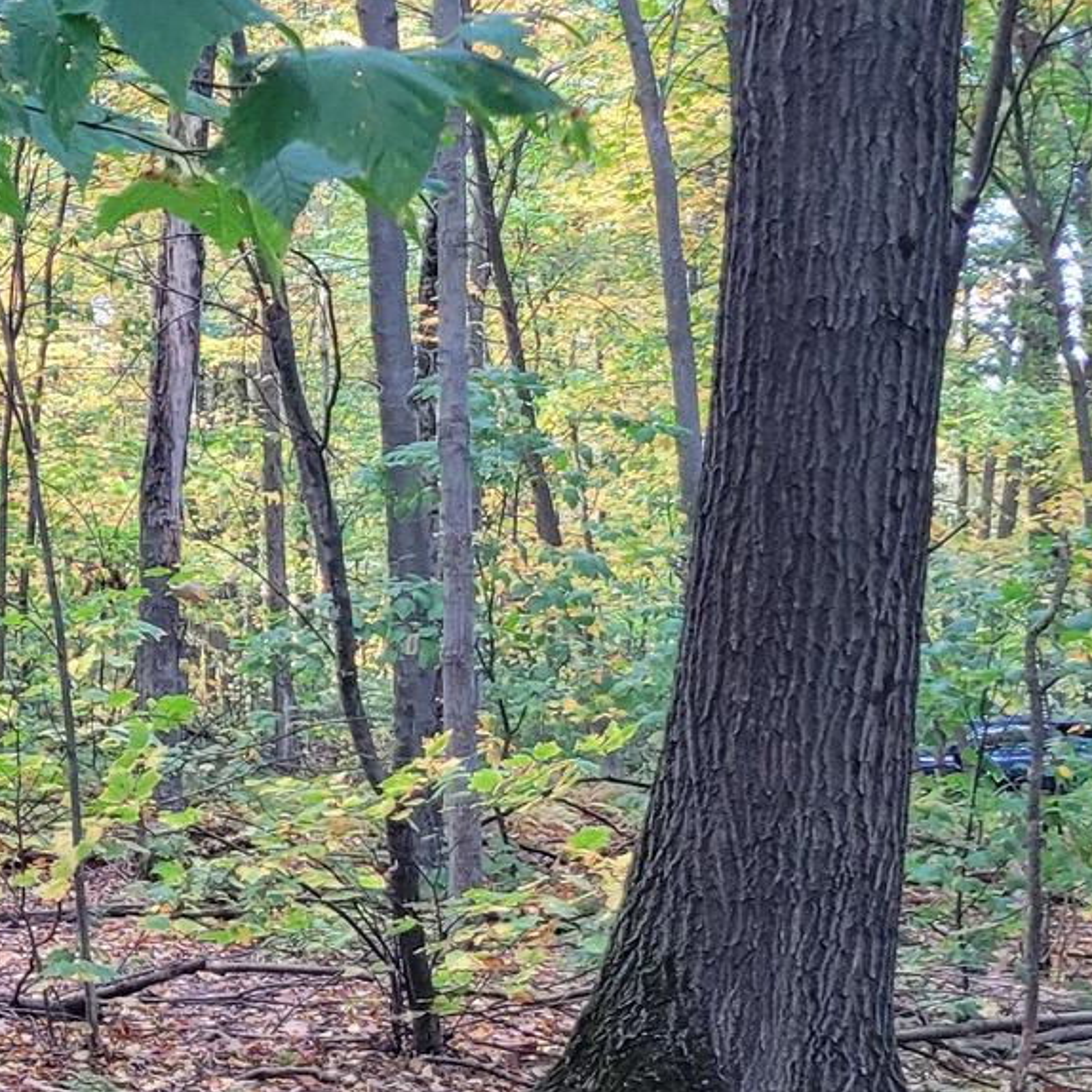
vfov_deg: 20.7
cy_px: 989
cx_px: -805
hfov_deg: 17.6
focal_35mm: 82
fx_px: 2927
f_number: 1.8
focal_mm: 5.4
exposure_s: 1/40
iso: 250
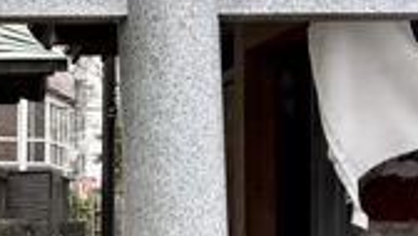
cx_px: -216
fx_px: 1310
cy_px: 294
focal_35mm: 118
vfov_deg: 10.1
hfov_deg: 16.5
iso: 50
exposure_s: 1/121
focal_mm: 5.96
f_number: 1.6
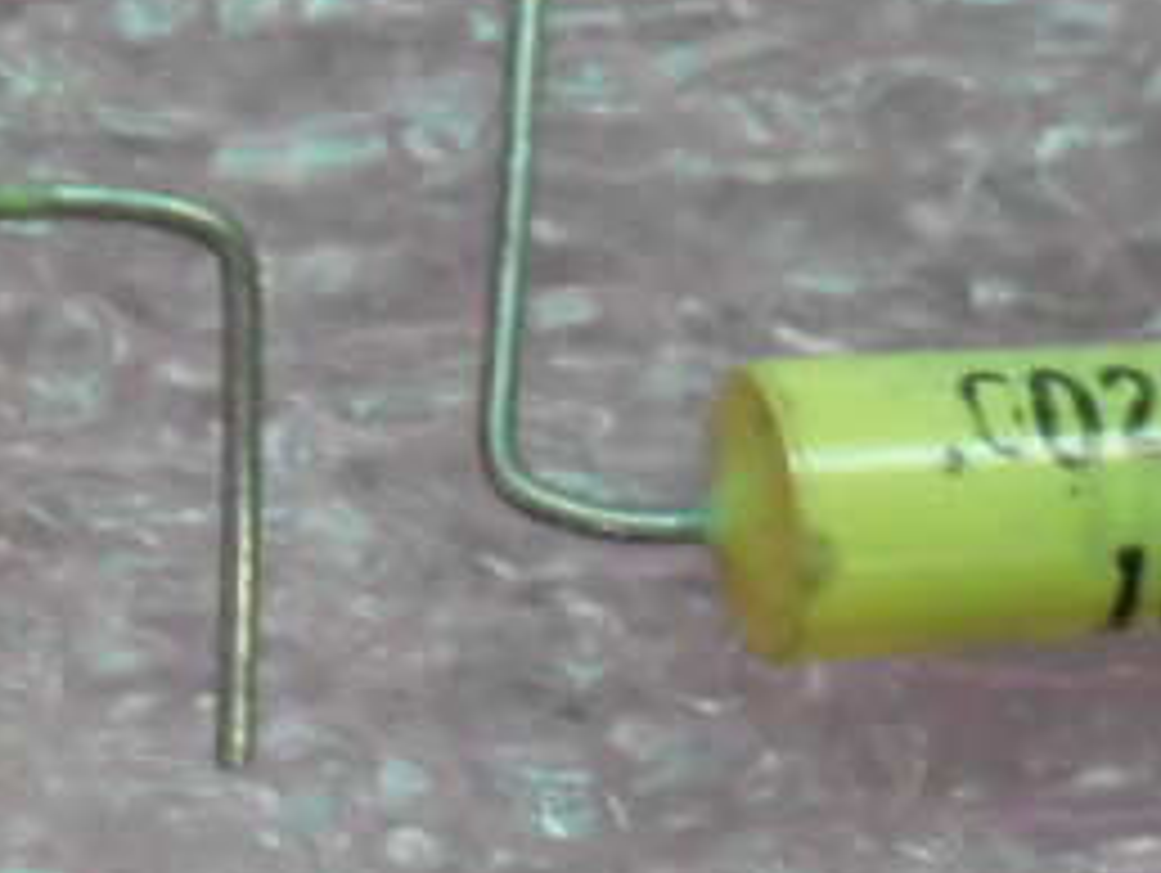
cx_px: -261
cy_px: -104
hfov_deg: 17.4
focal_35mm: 107
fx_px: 3592
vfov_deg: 13.6
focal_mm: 4.9
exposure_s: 1/20
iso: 400
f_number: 3.5
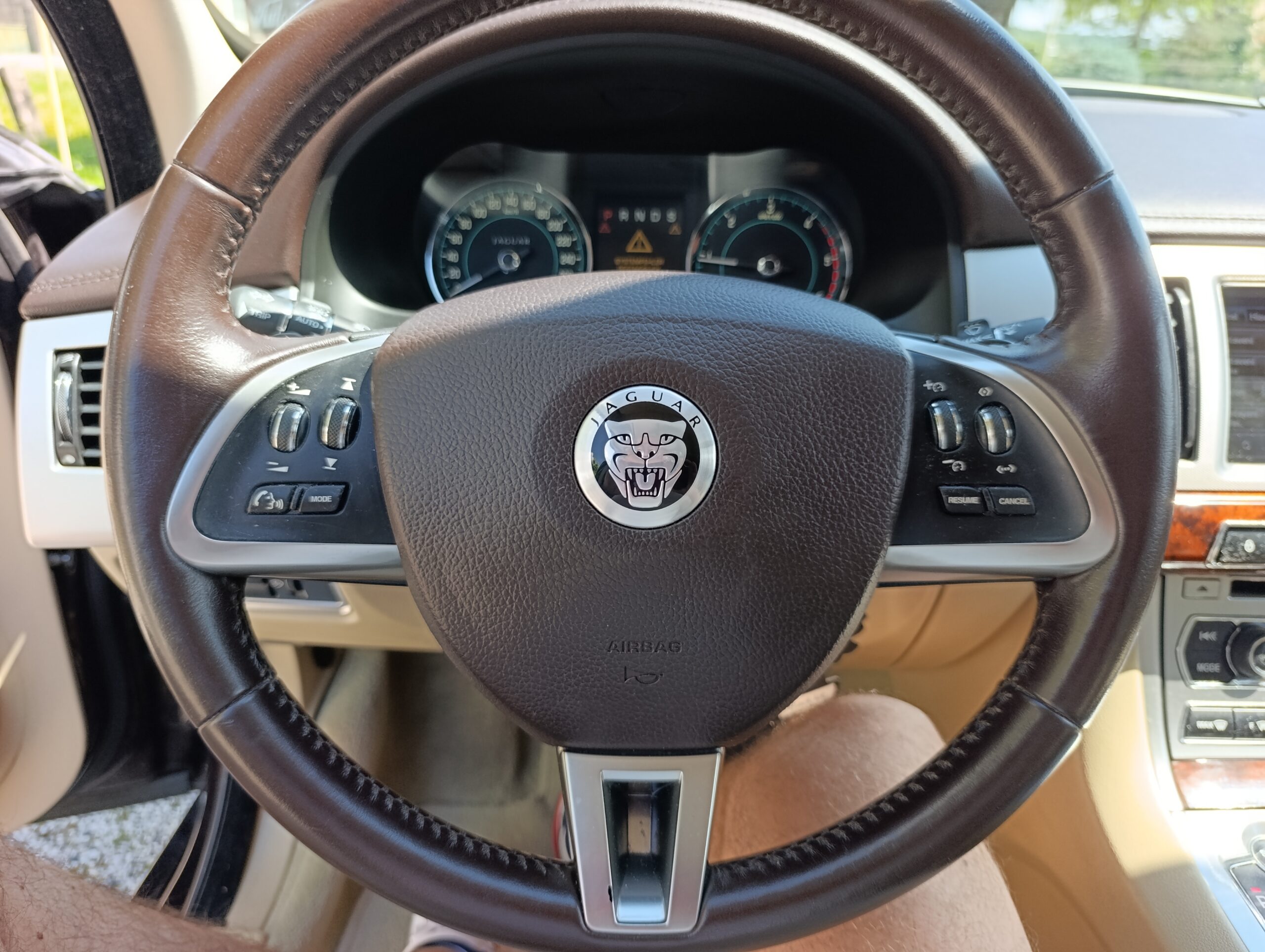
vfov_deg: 59.0
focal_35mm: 23
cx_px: 632
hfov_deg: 73.8
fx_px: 842
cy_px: 476
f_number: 1.6
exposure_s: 1/100
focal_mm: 6.14
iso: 64
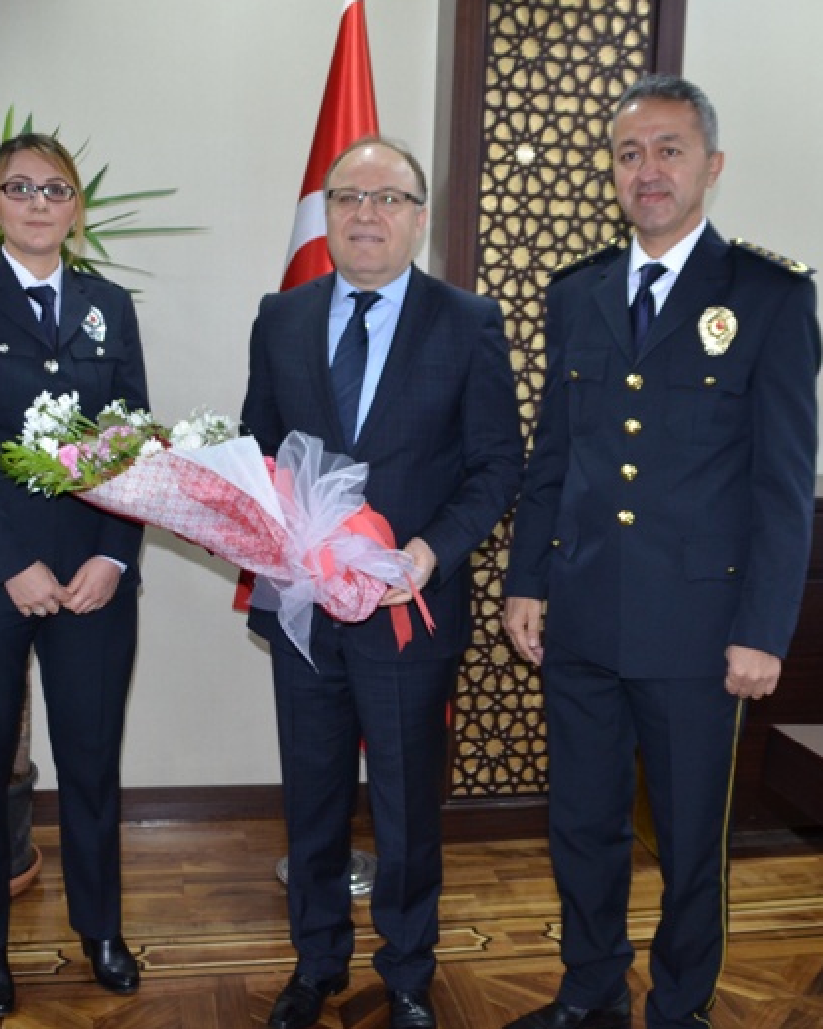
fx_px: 1188
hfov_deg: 38.2
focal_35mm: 39
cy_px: 519
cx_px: 359
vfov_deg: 46.9
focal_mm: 18
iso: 800
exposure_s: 1/60
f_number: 3.5
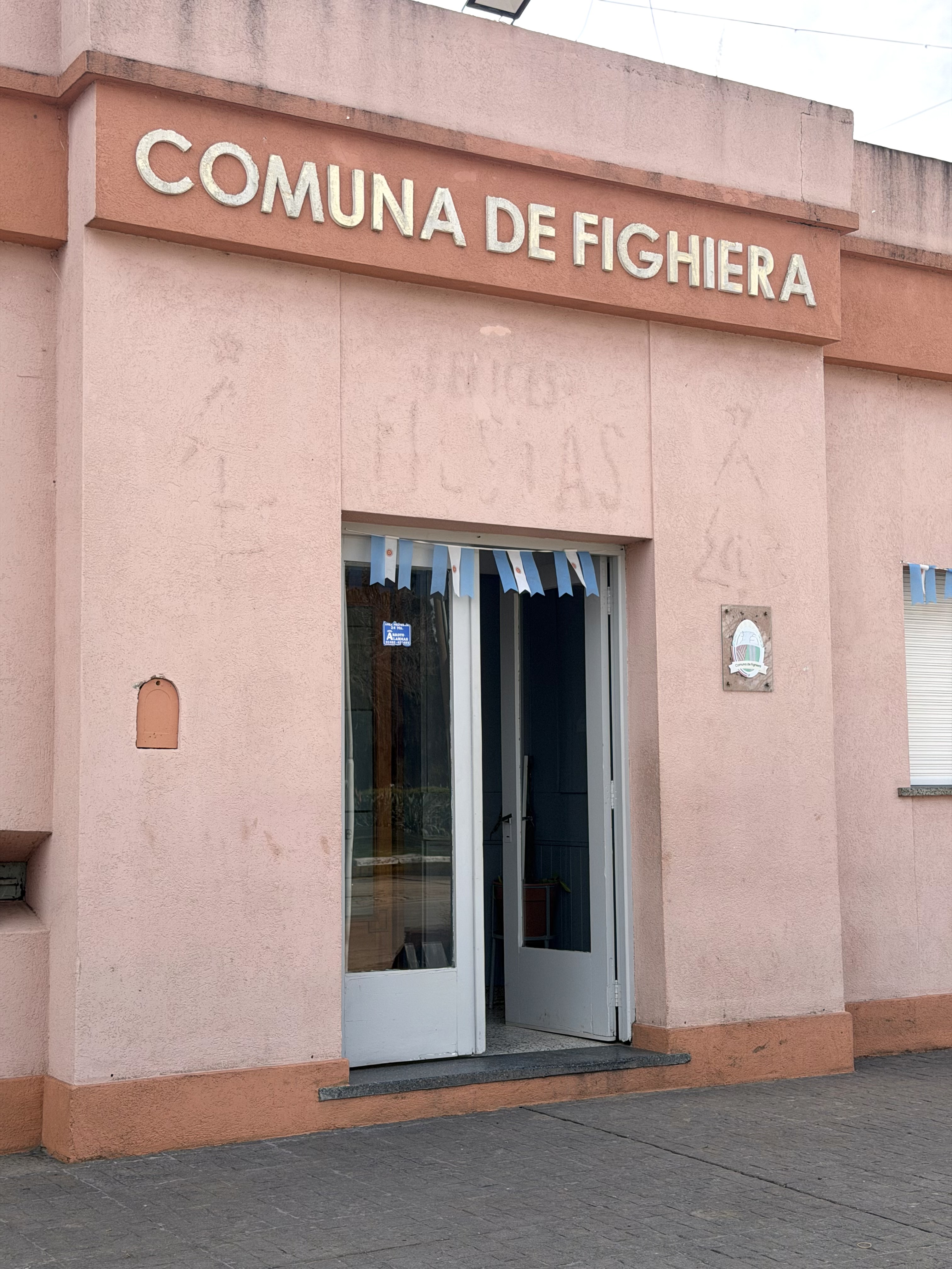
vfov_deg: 39.7
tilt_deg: +5.1
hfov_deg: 30.3
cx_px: 476
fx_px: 1760
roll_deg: +0.2
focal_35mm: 48
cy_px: 634
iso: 64
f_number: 1.78
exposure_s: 1/2415
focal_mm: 6.76
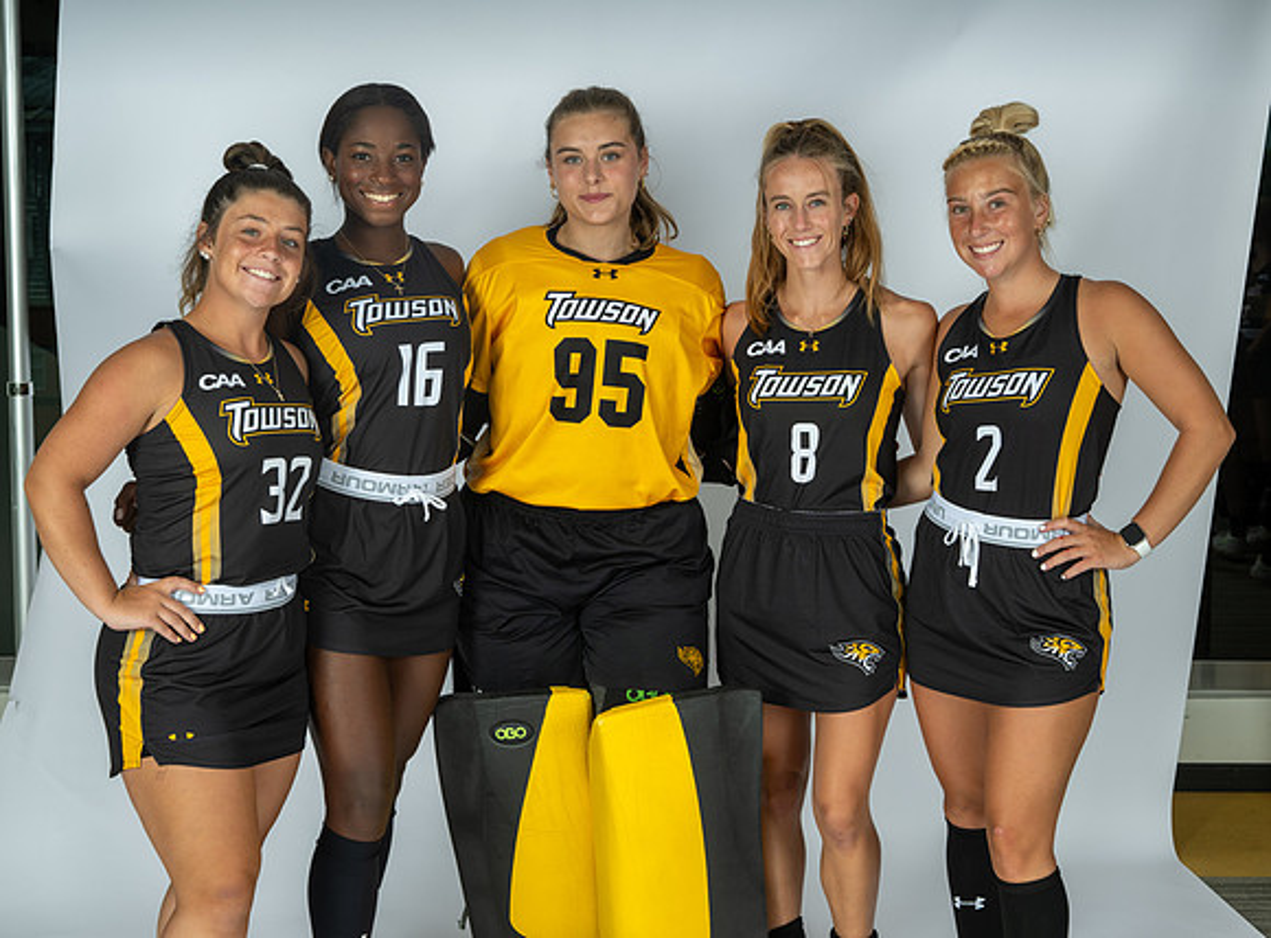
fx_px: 2033
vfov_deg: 26.0
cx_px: 636
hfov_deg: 34.7
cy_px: 469
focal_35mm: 56
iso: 160
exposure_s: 1/200
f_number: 10
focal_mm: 52
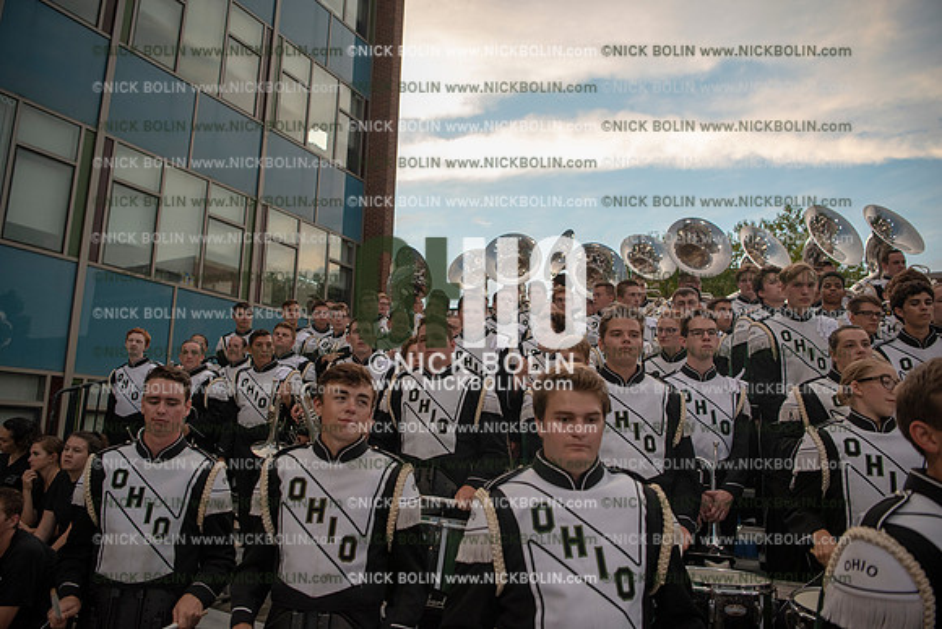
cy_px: 314
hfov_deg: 69.4
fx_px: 680
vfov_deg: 49.6
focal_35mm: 26
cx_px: 471
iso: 800
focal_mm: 26
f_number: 3.2
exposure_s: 1/400
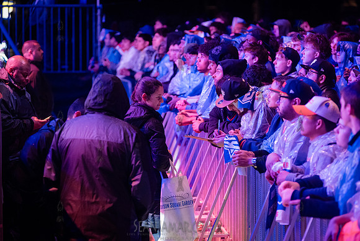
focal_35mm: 158
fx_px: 1583
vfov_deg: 8.7
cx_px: 180
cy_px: 120
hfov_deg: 13.0
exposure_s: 1/250
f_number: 4
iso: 6400
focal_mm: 155
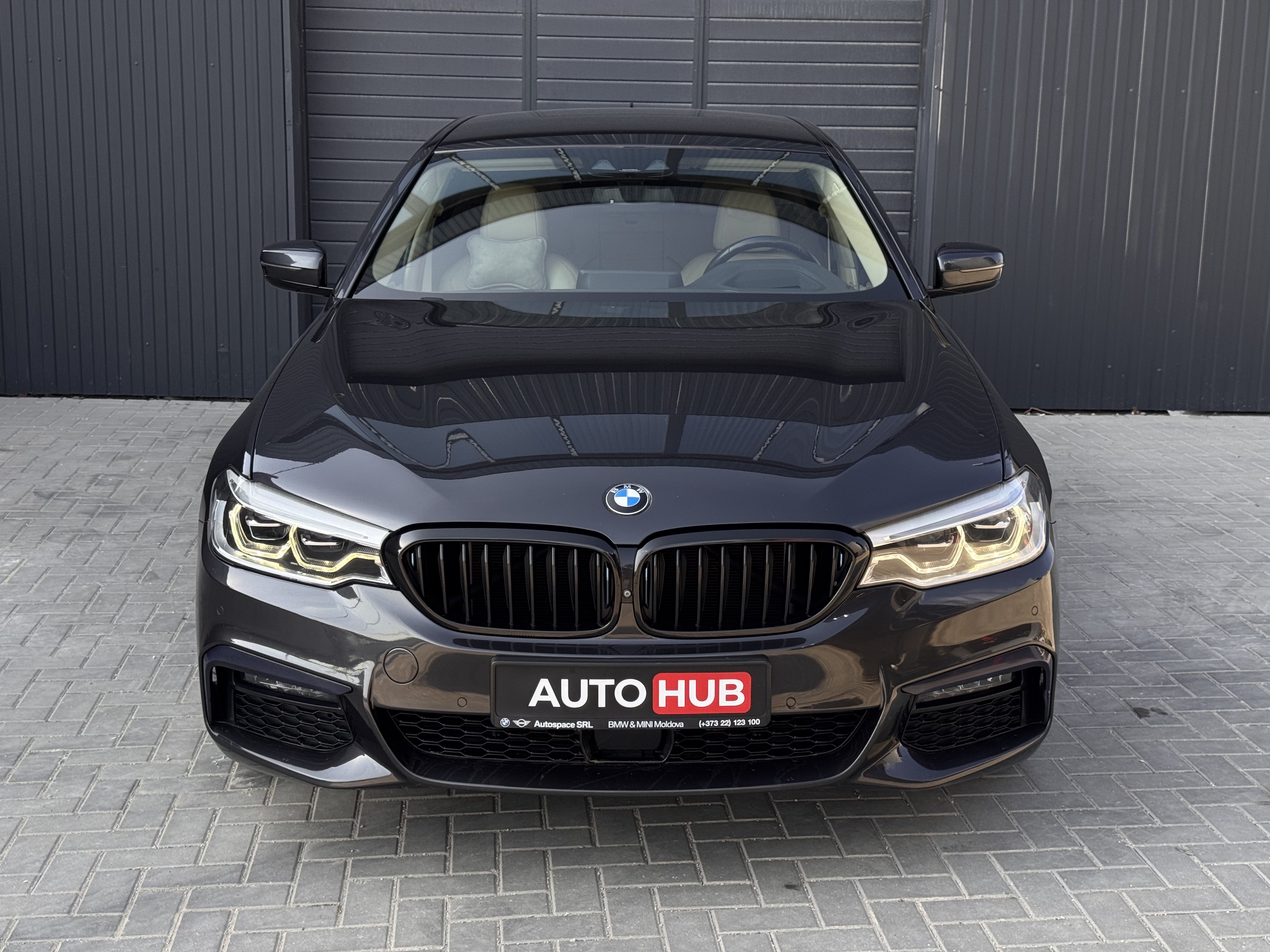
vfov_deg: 30.3
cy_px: 476
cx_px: 635
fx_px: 1761
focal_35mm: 48
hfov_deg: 39.7
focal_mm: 6.76
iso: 64
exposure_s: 1/832
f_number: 1.78
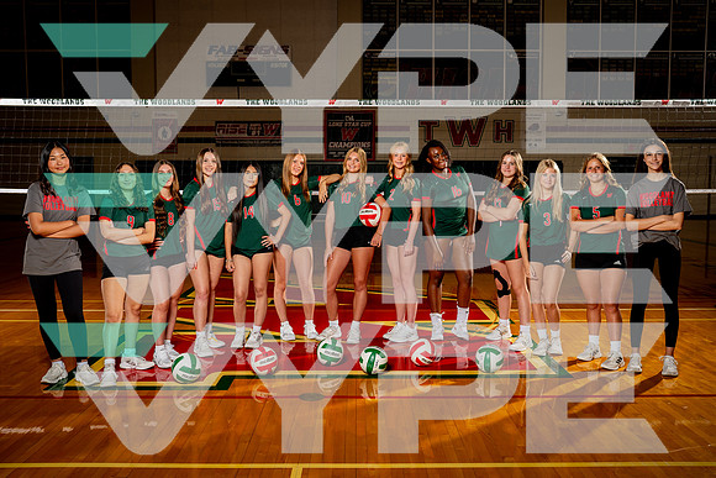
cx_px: 360
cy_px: 231
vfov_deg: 37.1
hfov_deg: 53.3
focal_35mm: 36
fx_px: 713
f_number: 5.6
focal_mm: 32
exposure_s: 1/250
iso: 100
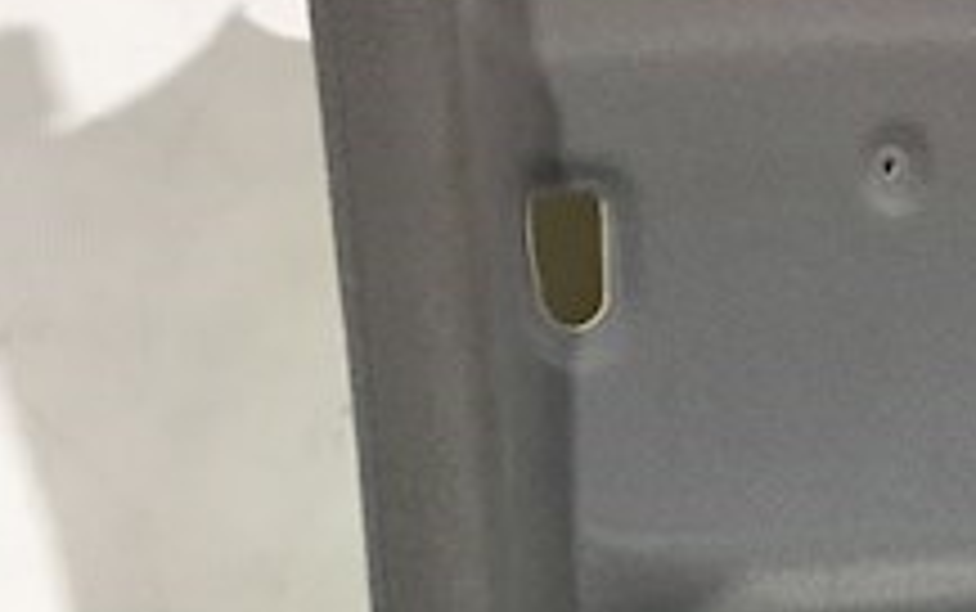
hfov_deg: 29.4
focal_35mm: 68
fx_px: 1810
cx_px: 801
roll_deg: -3.3
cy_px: 868
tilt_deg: -14.1
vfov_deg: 17.6
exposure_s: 1/33
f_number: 2.2
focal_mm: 4.15
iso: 50
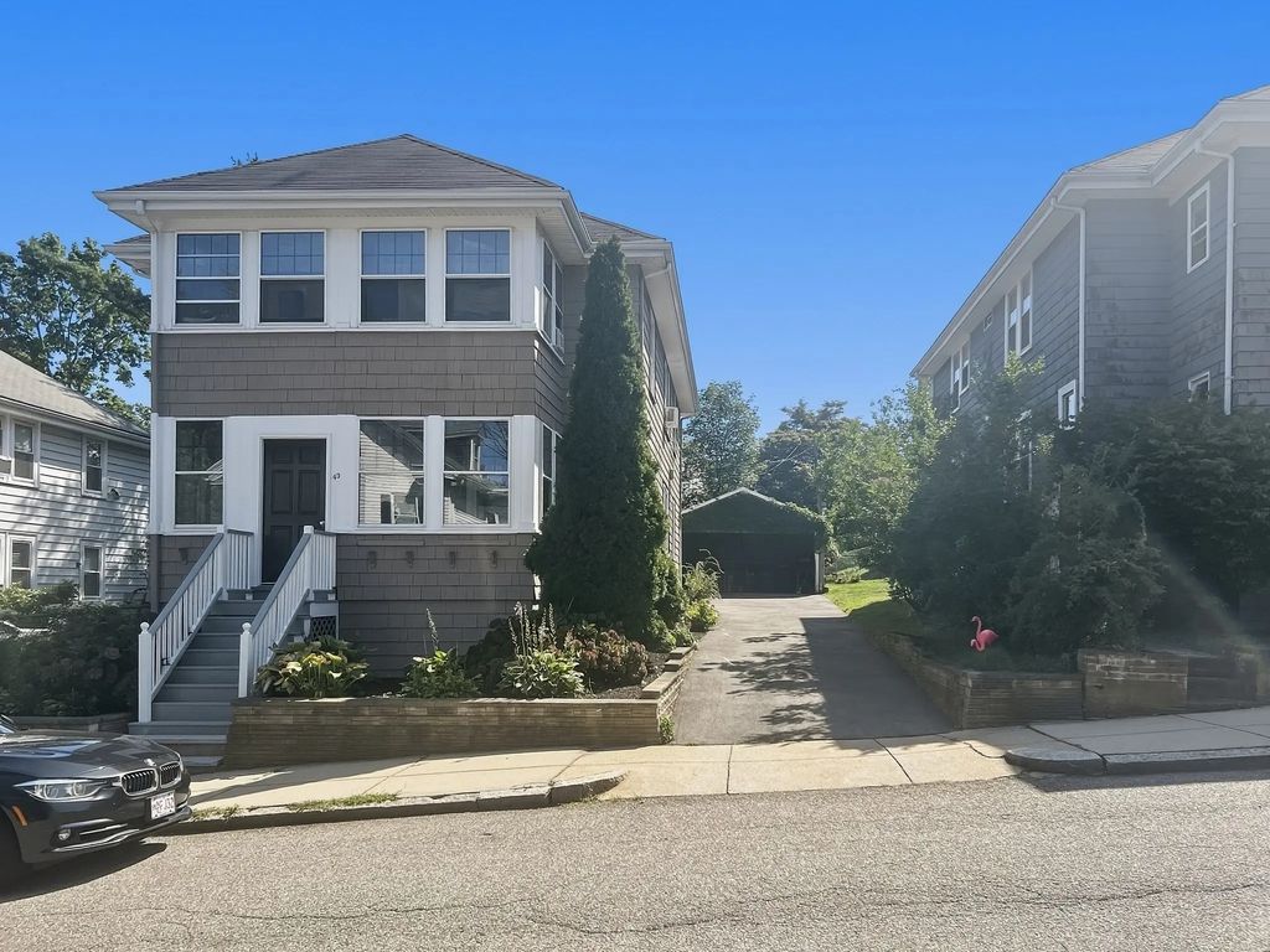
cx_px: 635
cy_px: 476
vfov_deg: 53.1
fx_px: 954
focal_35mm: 26
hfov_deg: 67.3
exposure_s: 1/3600
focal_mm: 5.7
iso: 50
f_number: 1.5
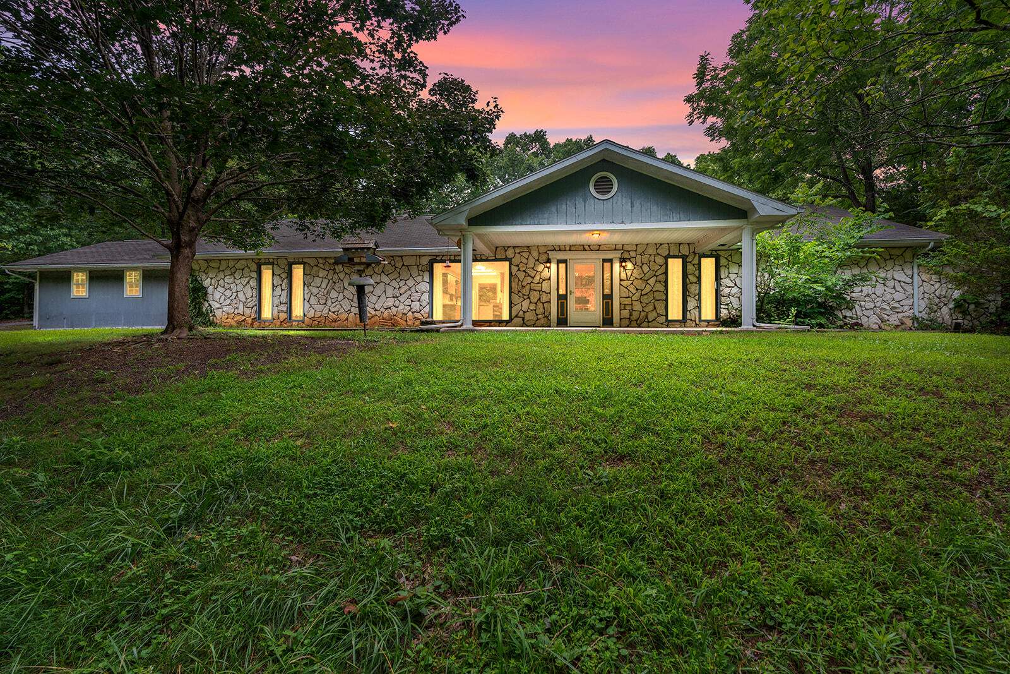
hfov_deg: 96.7
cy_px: 337
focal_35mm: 16
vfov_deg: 73.8
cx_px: 505
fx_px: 449
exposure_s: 1/200
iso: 640
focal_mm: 16
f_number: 5.6
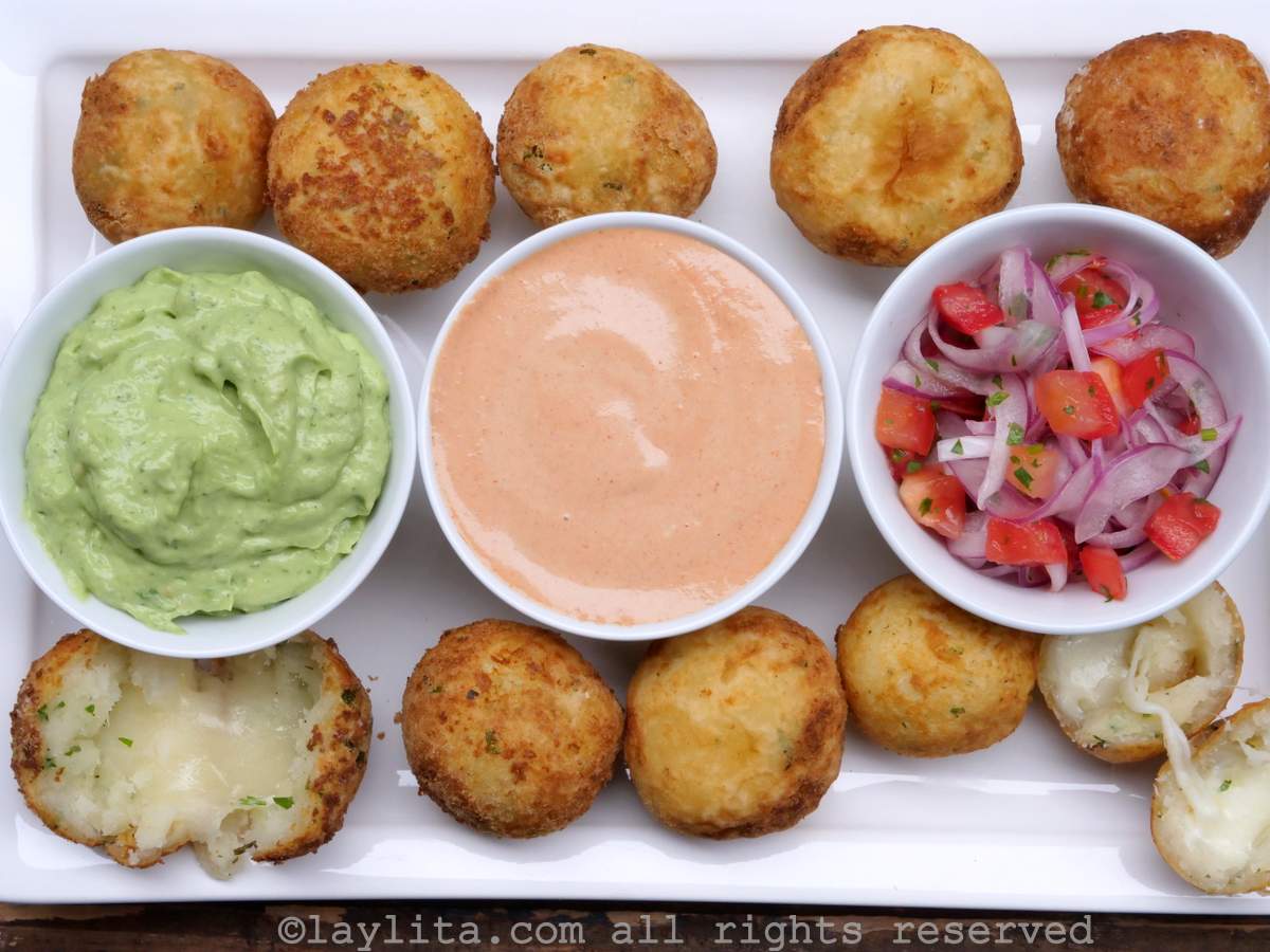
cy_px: 476
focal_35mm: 58
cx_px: 635
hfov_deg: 33.2
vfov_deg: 25.2
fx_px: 2128
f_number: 14
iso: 1250
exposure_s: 1/60
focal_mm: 29
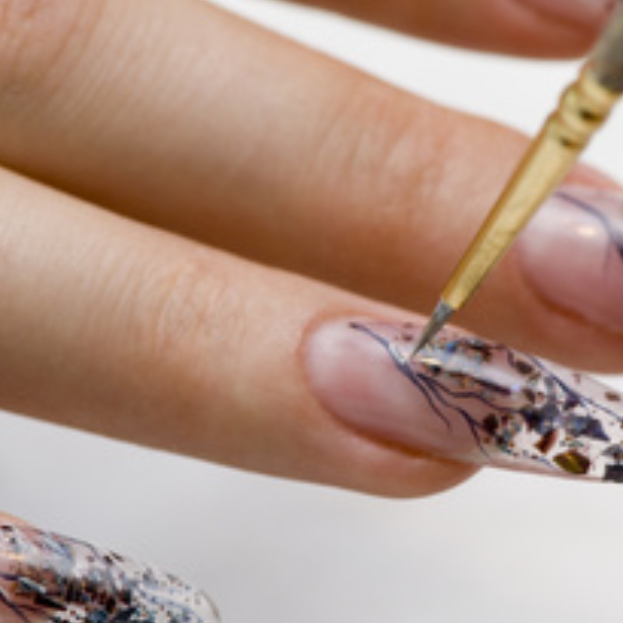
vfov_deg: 6.3
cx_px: 406
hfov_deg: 6.3
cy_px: 333
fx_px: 5617
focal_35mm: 276
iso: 100
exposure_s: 1/30
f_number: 6.3
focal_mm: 105
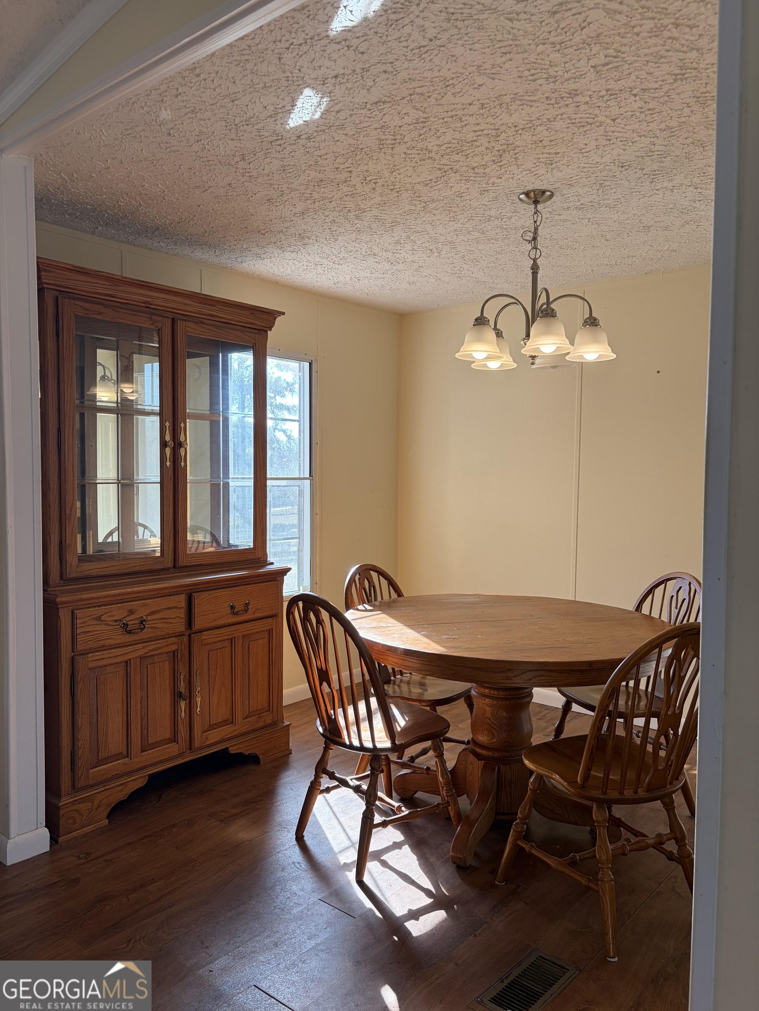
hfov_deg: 53.1
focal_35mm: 26
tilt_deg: -2.4
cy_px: 506
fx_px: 760
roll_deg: -0.2
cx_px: 380
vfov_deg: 67.3
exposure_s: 1/179
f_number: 1.6
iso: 50
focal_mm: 5.96
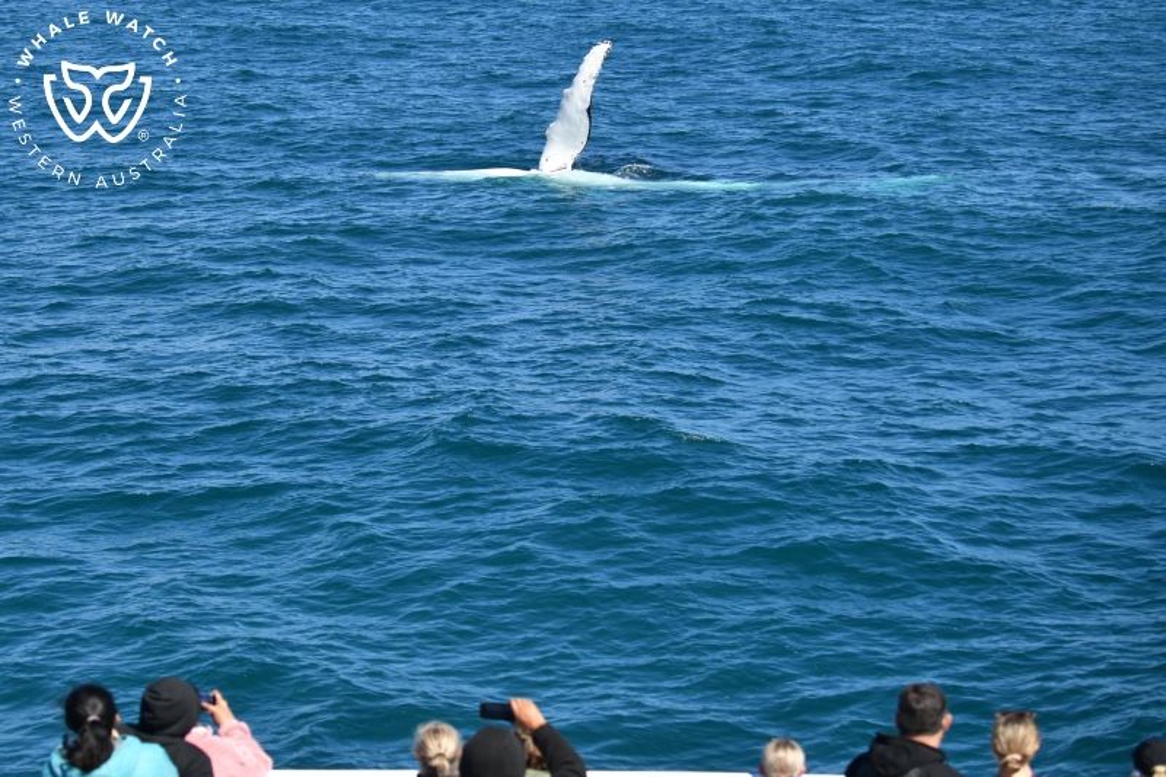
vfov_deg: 18.2
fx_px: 2429
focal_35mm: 75
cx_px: 583
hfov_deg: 27.0
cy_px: 388
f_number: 5
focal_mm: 75
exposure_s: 1/8000
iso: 1000
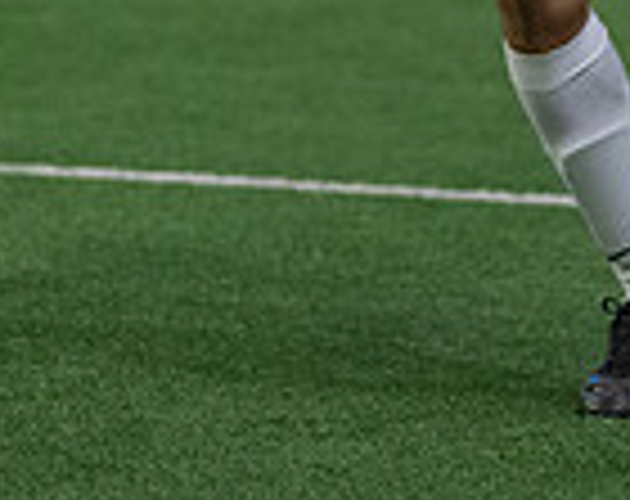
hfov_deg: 2.2
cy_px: -413
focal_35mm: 879
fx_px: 16333
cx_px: 839
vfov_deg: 1.7
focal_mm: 151
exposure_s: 1/1000
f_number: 2.8
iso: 4000
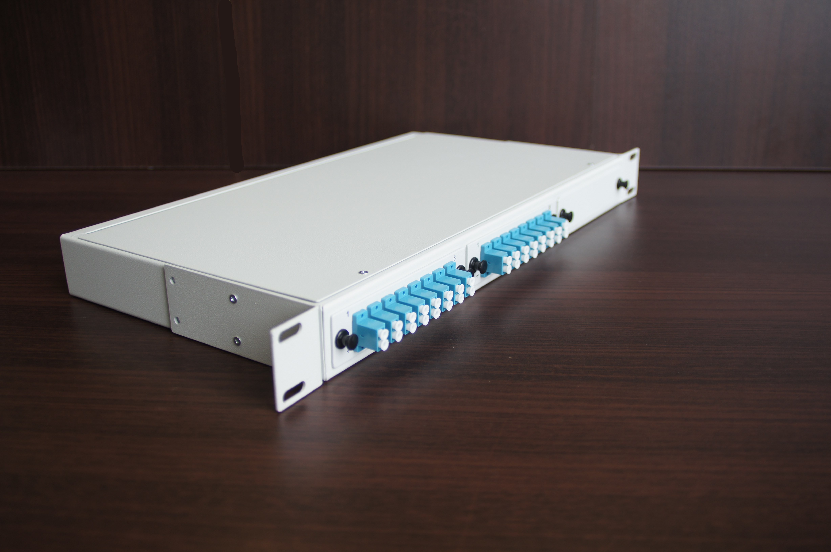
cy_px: 276
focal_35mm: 36
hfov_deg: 53.2
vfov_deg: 36.8
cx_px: 416
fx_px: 830
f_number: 4
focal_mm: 24
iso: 100
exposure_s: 1/40
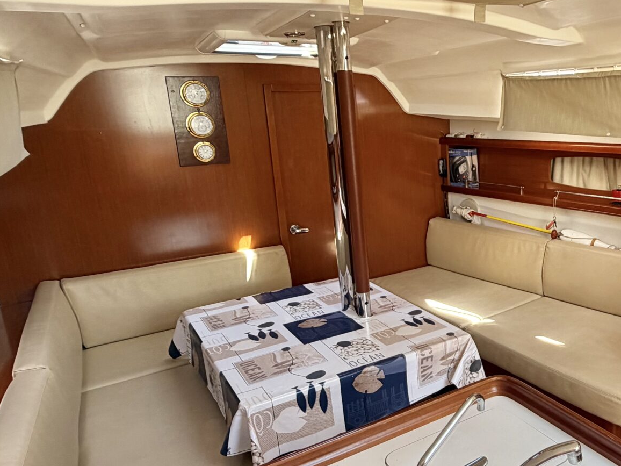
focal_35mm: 31
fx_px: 556
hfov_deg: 54.0
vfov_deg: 45.4
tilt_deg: -14.5
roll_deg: +1.7
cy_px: 252
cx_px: 506
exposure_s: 1/121
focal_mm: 2.22
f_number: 2.2
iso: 100
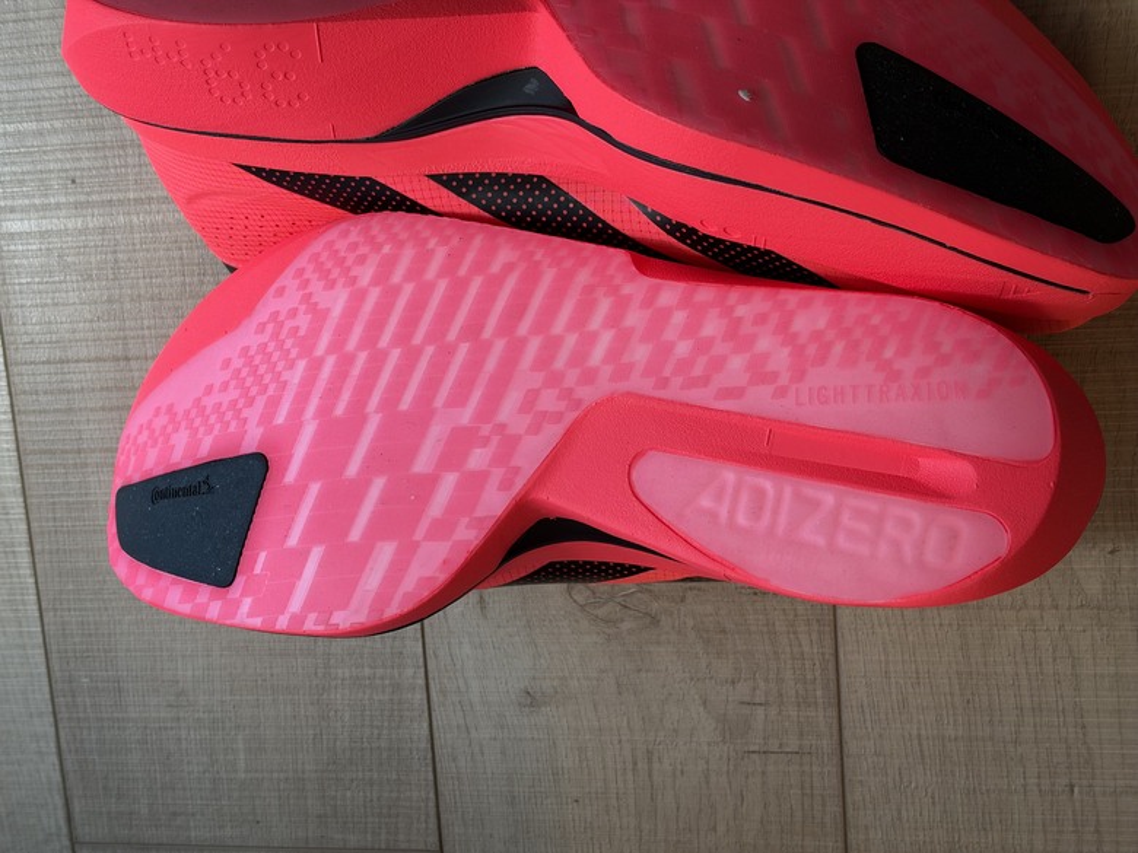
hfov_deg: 39.7
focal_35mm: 48
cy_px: 426
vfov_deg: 30.3
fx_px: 1578
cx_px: 569
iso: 125
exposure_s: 1/60
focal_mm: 6.93
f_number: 1.8
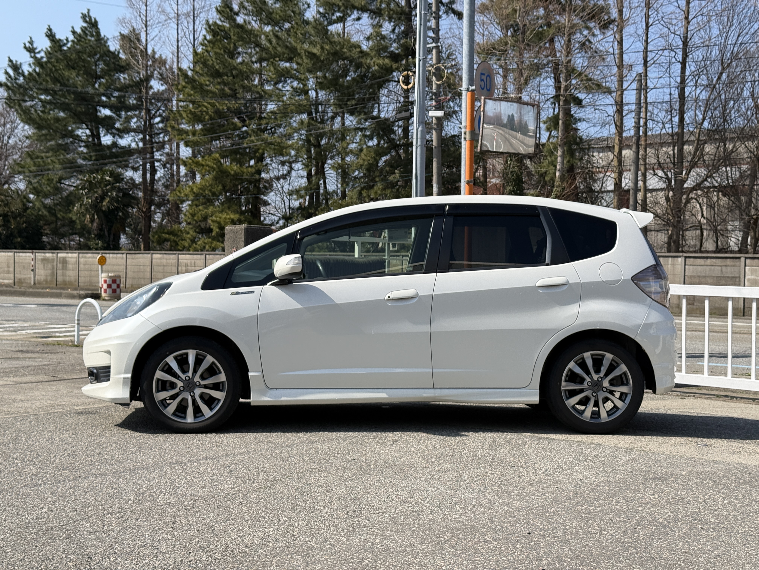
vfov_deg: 30.3
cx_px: 380
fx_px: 1052
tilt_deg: -0.8
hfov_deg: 39.7
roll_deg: -0.6
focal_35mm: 48
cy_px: 285
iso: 64
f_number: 1.78
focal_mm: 6.76
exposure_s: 1/4329
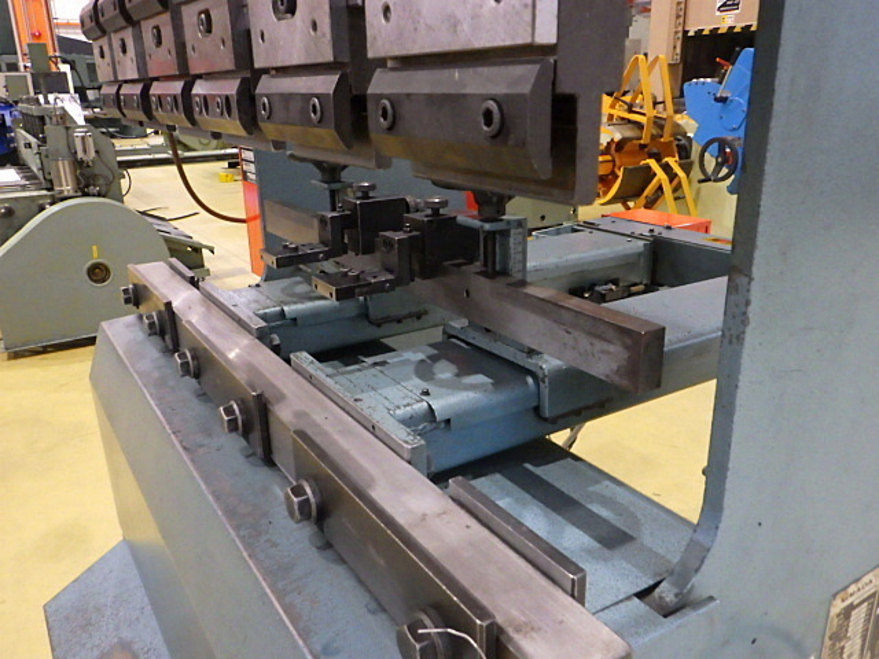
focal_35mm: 28
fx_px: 711
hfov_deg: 63.4
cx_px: 440
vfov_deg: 49.7
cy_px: 330
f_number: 3.5
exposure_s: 1/40
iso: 1600
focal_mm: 5
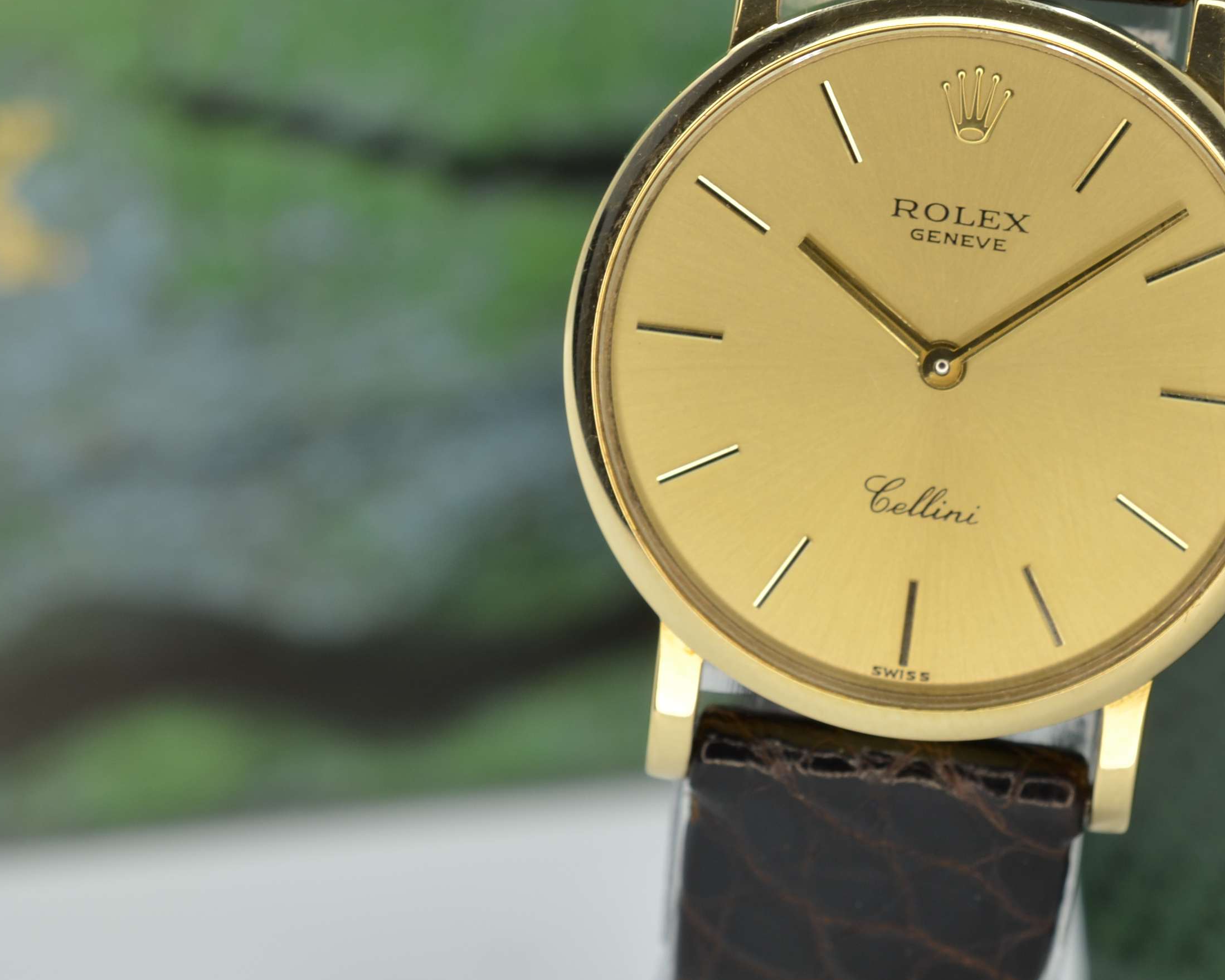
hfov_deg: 15.2
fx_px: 4568
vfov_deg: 12.2
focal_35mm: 126
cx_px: 896
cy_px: 318
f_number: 8
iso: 100
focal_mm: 40
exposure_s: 1/50
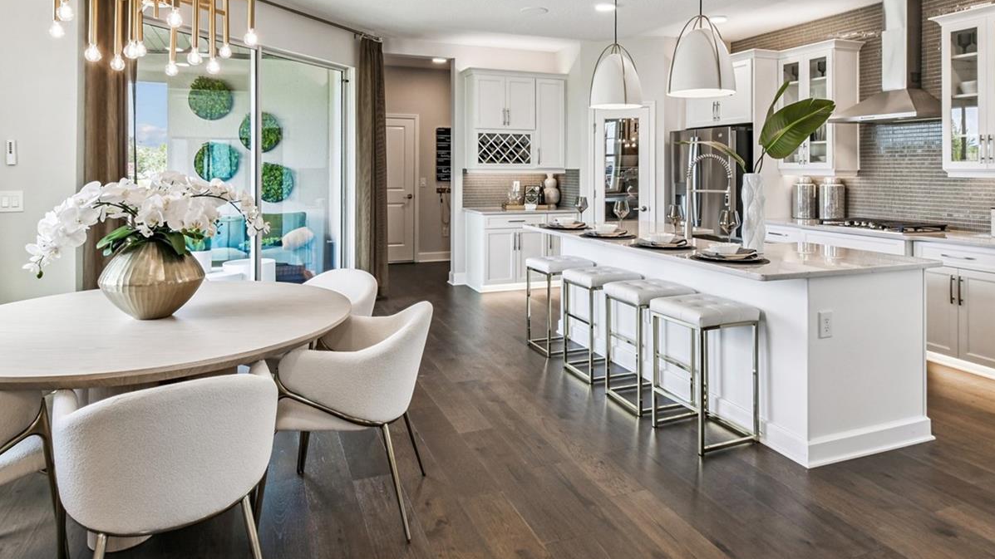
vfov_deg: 52.2
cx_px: 518
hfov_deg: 83.8
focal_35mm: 21
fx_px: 554
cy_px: 171
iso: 100
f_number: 7.1
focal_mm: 10
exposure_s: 1/40
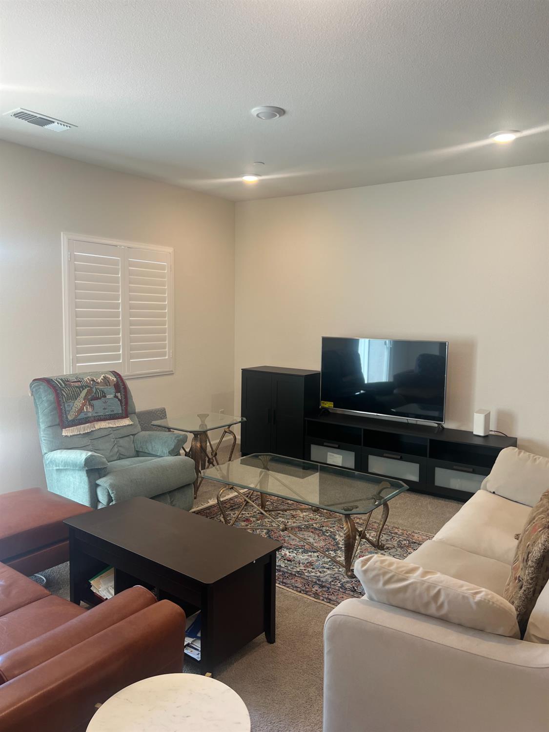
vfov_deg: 67.3
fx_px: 550
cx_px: 274
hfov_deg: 53.1
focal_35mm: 26
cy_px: 366
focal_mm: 5.7
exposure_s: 1/120
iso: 64
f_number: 1.5
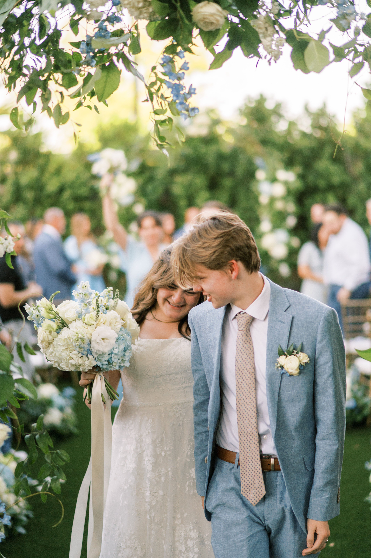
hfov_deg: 23.3
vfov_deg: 34.5
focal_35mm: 58
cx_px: 186
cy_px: 279
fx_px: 898
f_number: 1.6
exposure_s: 1/2500
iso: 500
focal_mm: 58
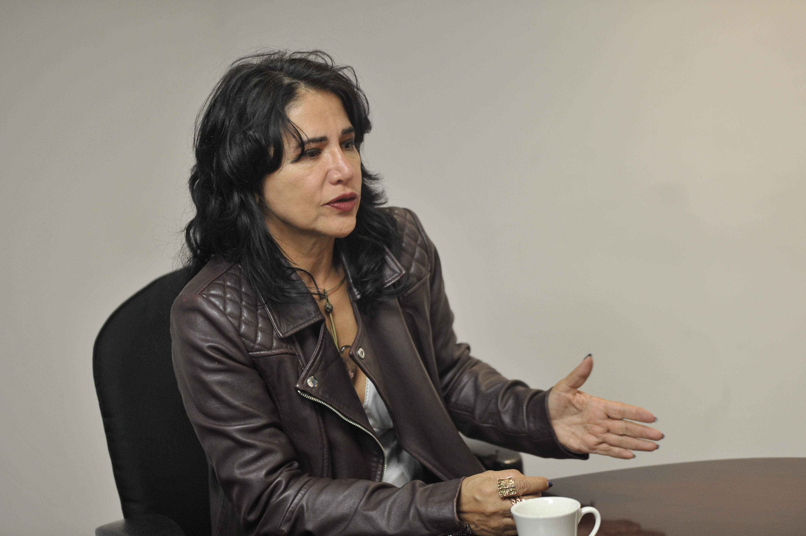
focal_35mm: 80
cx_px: 403
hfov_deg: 25.4
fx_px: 1790
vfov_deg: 17.0
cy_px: 268
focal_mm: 80
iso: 2000
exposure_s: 1/250
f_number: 2.8
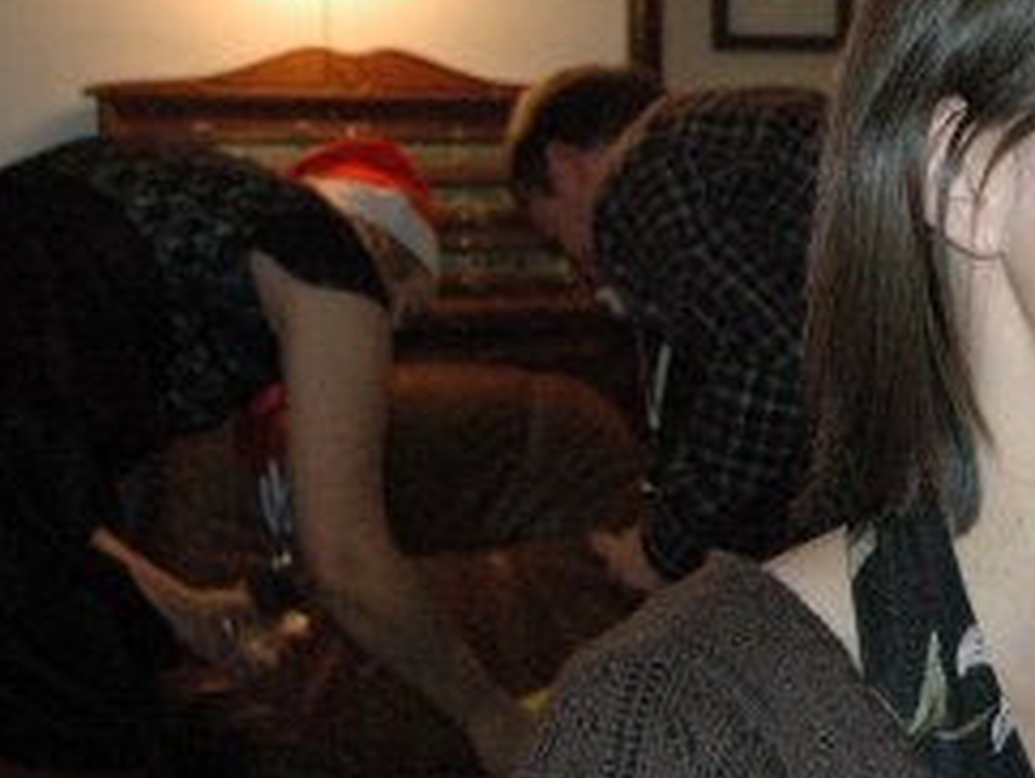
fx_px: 2574
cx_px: 1099
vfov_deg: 16.9
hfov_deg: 21.7
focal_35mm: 86
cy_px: 38
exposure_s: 1/100
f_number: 5
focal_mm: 24
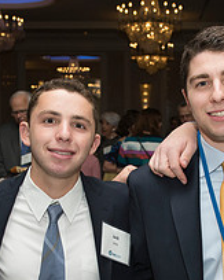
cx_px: 154
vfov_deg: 23.3
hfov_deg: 18.9
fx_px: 672
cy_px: 214
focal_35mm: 81
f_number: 4.5
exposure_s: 1/200
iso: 1000
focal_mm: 28
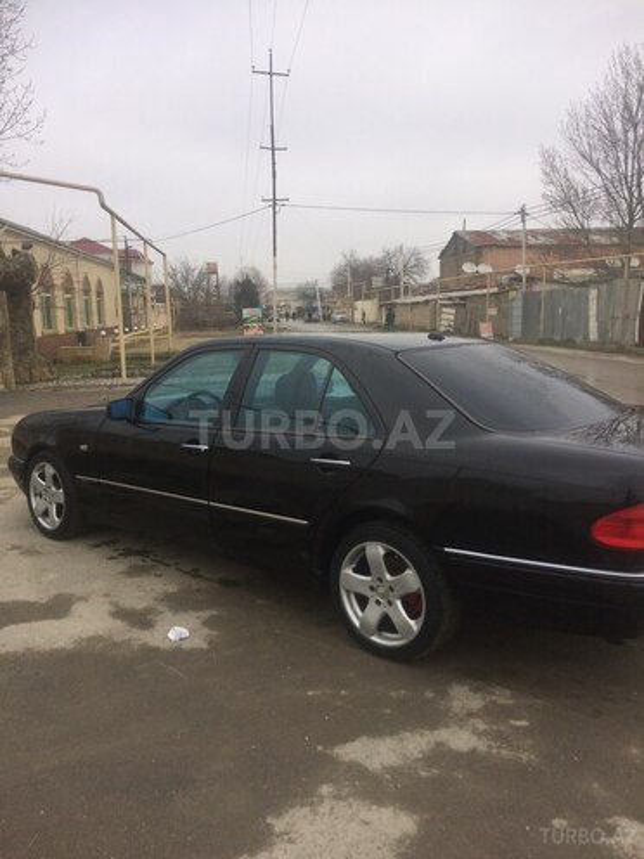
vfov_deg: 61.7
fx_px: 719
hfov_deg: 48.2
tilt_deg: -11.2
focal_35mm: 29
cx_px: 322
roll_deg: +2.2
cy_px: 430
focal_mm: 4.15
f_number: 2.2
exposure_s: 1/2415
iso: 32
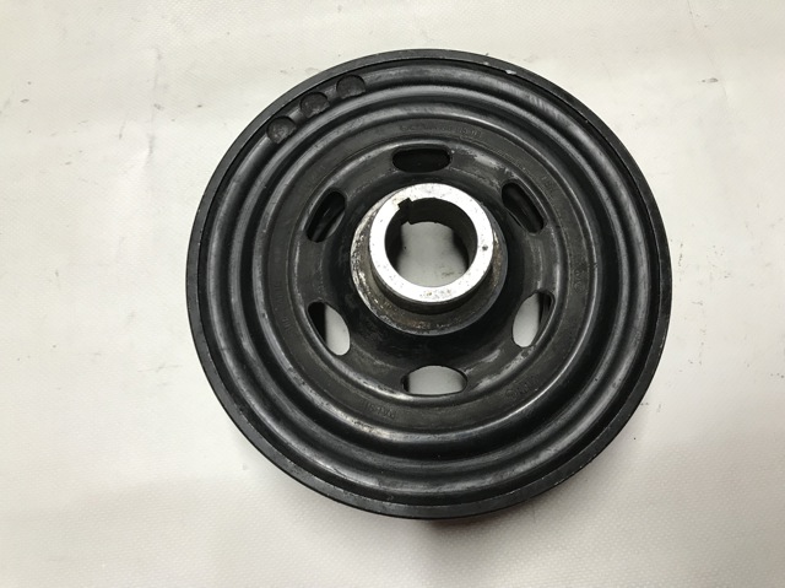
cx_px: 392
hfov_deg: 63.5
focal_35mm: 28
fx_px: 634
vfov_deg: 49.7
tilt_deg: -76.8
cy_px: 294
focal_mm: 3.99
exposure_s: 1/33
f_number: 1.8
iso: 40
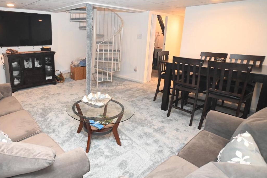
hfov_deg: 71.8
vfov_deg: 52.9
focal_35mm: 24
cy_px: 74
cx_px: 91
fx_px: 178
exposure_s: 1/60
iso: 3600
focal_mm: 17
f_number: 5.3
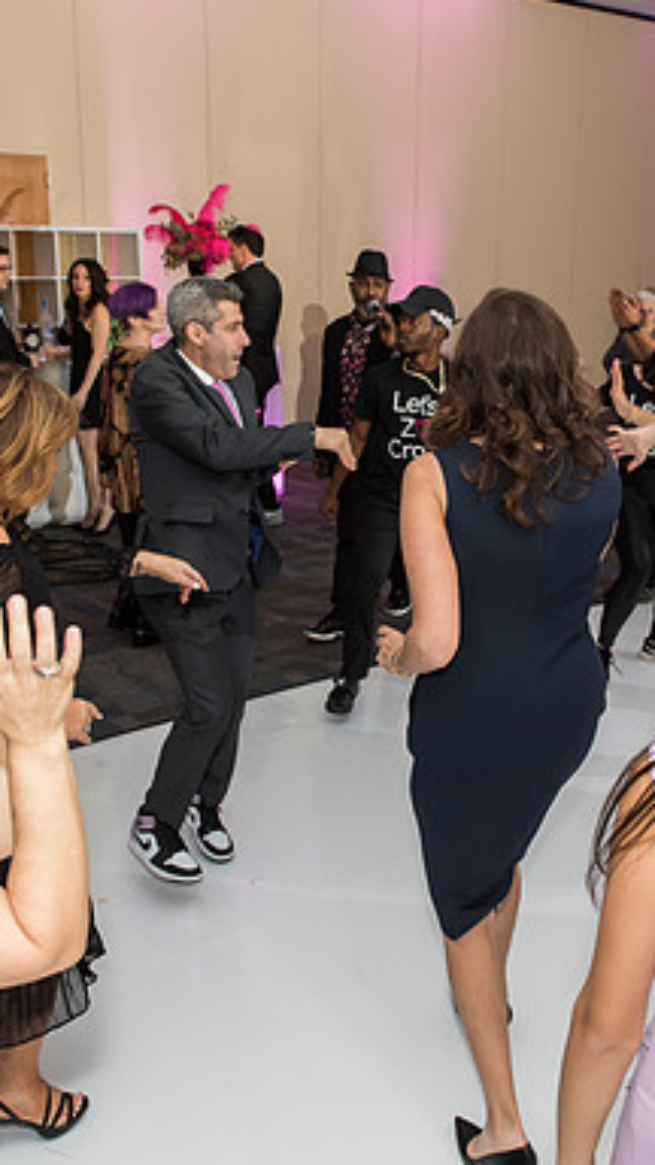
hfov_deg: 31.2
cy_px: 581
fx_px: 1173
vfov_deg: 52.8
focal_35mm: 38
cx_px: 373
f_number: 4
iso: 1250
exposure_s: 1/100
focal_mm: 24
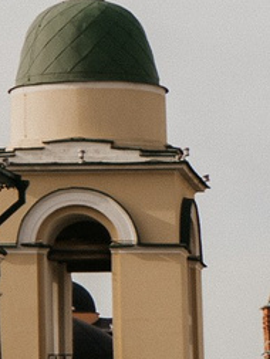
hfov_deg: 3.8
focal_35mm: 340
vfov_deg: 5.8
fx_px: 3533
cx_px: -1265
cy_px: -5
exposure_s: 1/500
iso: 100
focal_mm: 35
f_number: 4
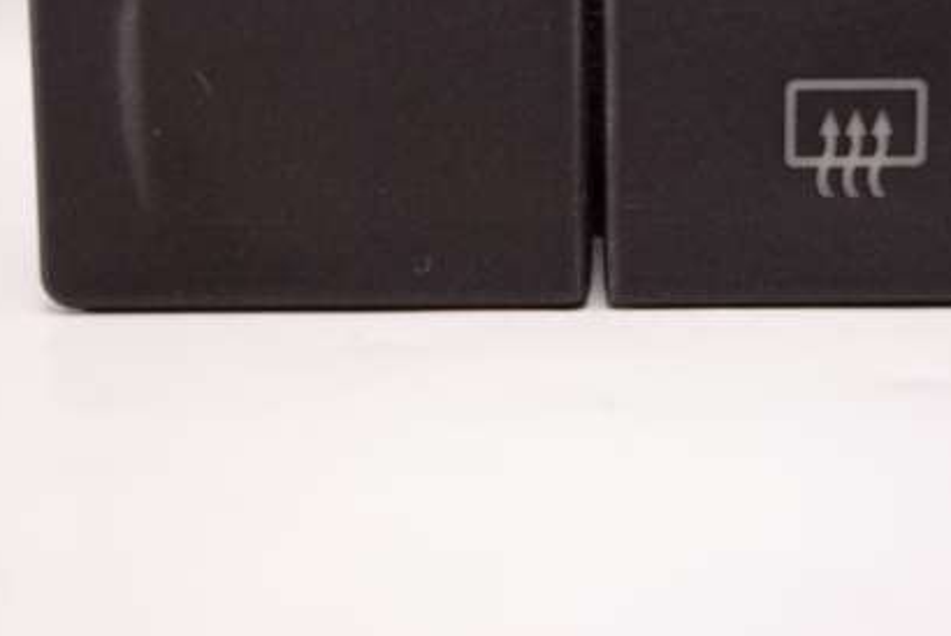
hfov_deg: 33.1
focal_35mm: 60
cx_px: 638
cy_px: 108
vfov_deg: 22.3
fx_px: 1586
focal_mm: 11.04
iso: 125
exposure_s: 1/80
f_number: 2.2
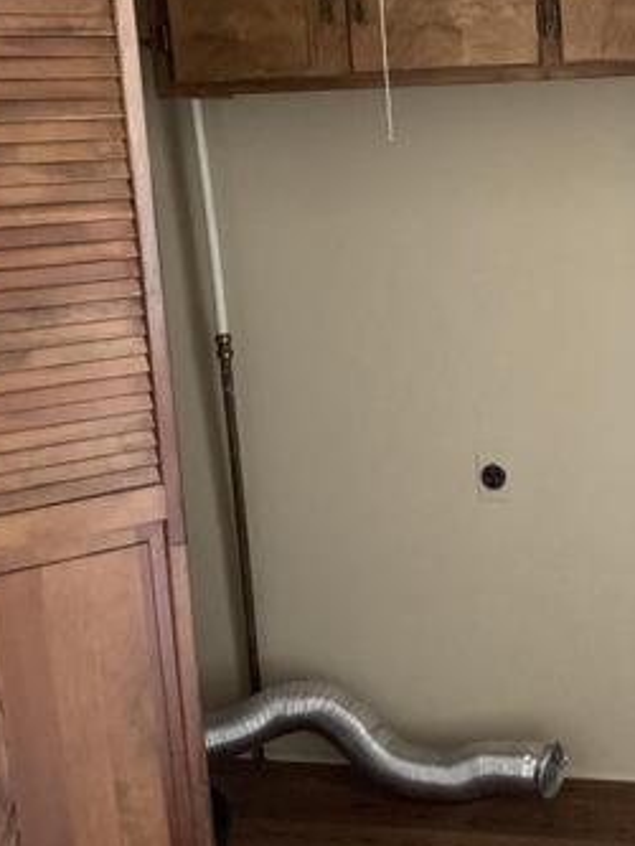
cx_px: 533
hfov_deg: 28.3
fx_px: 1222
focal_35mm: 50
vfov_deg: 38.1
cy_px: 371
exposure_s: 1/30
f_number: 1.8
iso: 640
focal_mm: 4.25
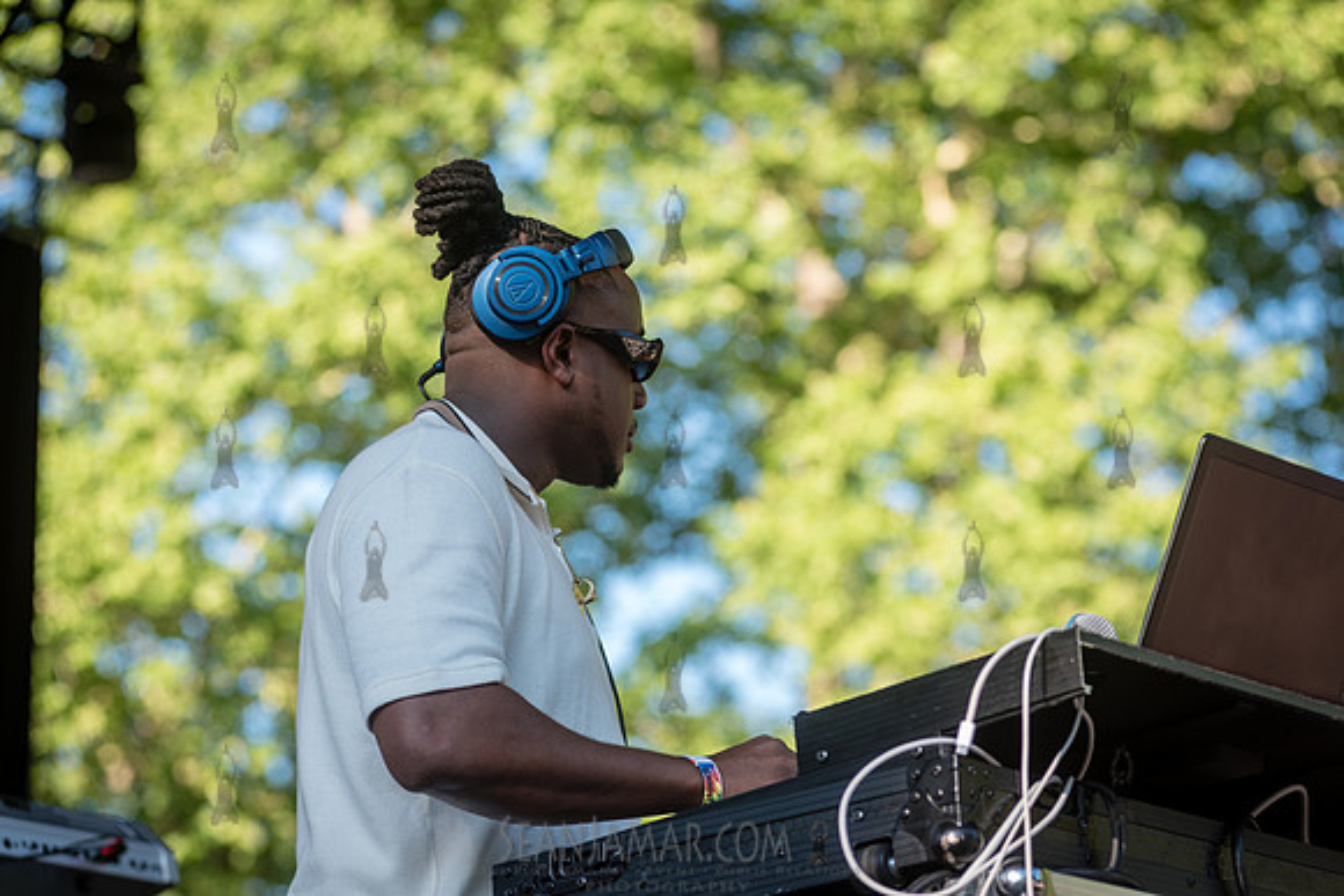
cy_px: 448
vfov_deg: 12.2
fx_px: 4182
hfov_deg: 18.3
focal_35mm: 112
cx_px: 672
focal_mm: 112
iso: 400
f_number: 4
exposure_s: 1/640
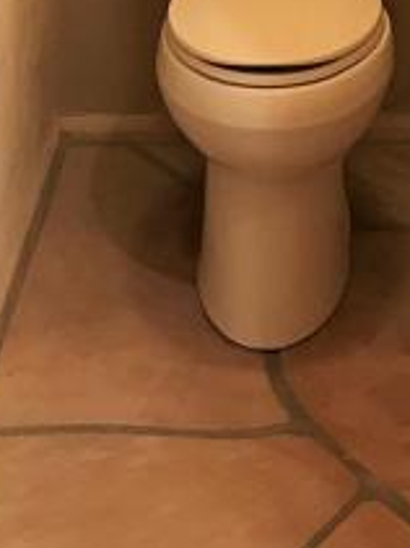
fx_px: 1612
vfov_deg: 16.6
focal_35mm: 102
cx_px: 418
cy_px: -392
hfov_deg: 14.2
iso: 80
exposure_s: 1/15
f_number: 1.8
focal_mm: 3.99
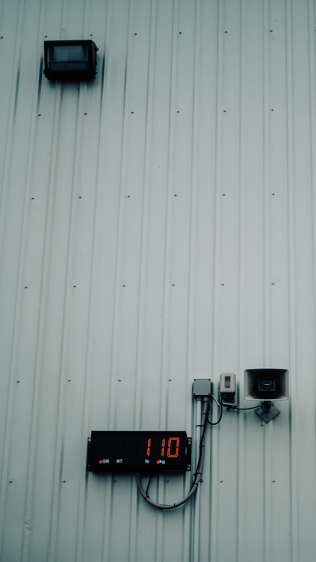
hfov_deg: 15.2
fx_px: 1177
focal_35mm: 79
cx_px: 228
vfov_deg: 26.9
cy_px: 281
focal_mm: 50
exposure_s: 1/4000
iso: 160
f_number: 1.2
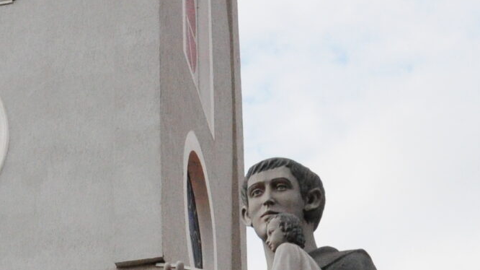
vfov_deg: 6.9
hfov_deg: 12.7
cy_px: 600
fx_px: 2150
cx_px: 68
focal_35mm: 169
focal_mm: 28
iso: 1600
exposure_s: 1/1250
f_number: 11
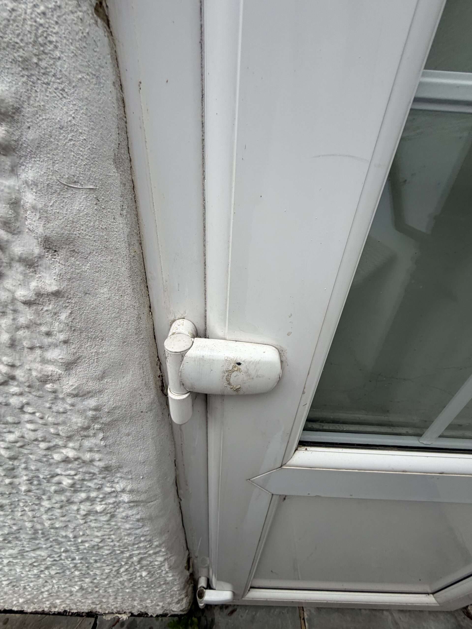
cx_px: 236
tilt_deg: -33.2
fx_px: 255
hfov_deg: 85.7
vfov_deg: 102.1
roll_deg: -3.8
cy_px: 314
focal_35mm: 14
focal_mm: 2.22
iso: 80
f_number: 2.2
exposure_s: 1/121
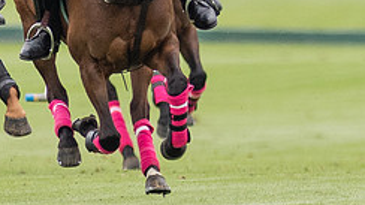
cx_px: -47
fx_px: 28780
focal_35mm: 2975
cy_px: 30
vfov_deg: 0.4
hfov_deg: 0.7
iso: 400
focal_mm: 300
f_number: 2.8
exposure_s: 1/2500
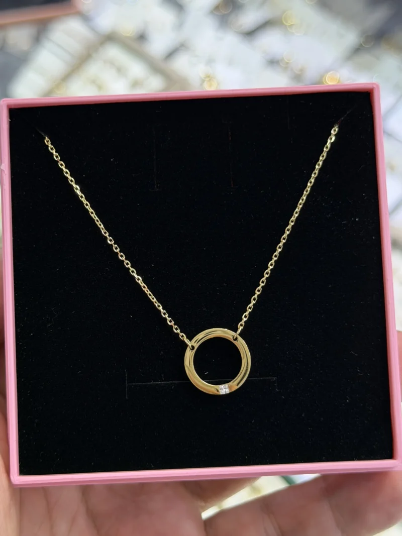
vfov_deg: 39.7
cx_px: 201
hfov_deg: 30.3
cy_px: 268
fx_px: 743
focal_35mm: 48
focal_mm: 6.76
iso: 64
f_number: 1.78
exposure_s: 1/176
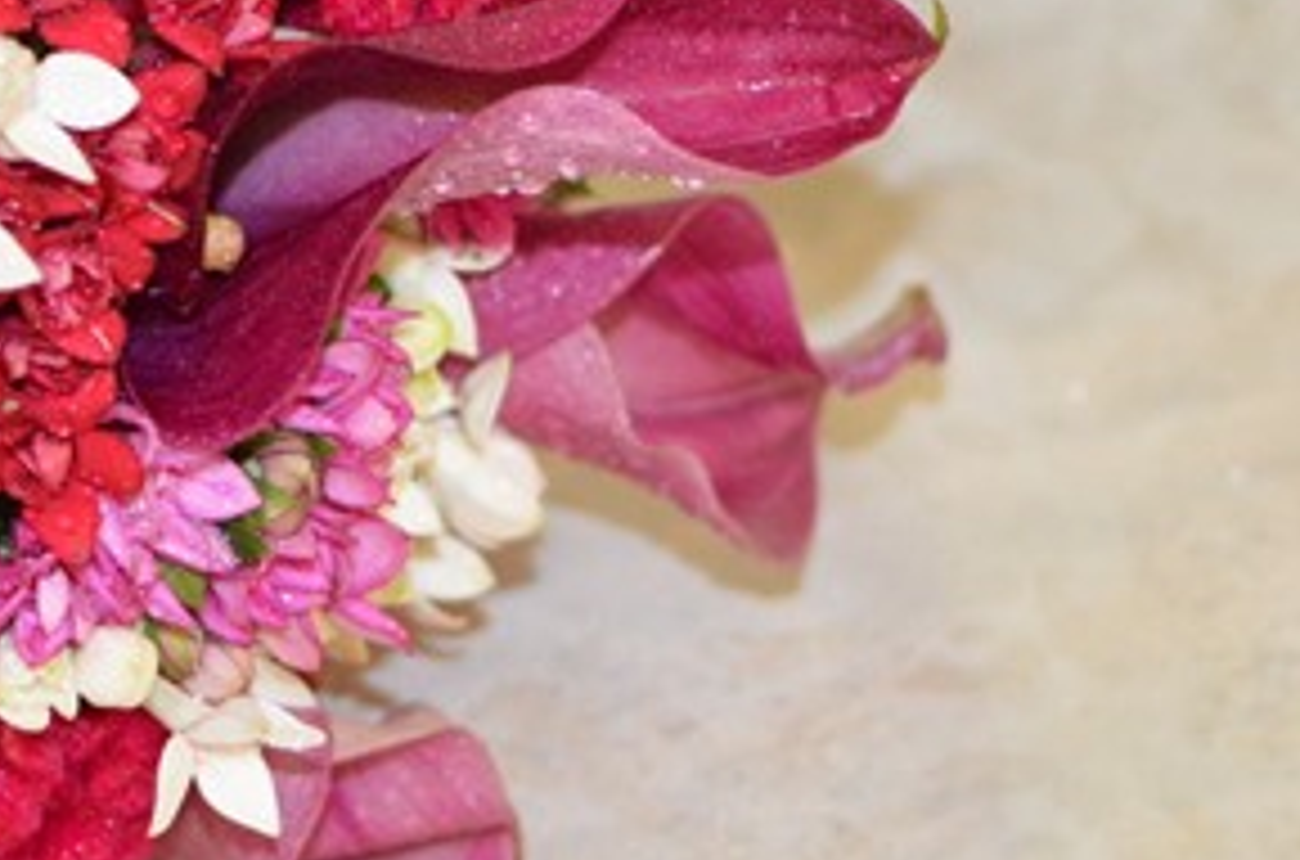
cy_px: -153
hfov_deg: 11.0
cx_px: -477
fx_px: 6545
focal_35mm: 182
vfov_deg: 7.5
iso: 900
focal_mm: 35
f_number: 2.8
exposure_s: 1/60
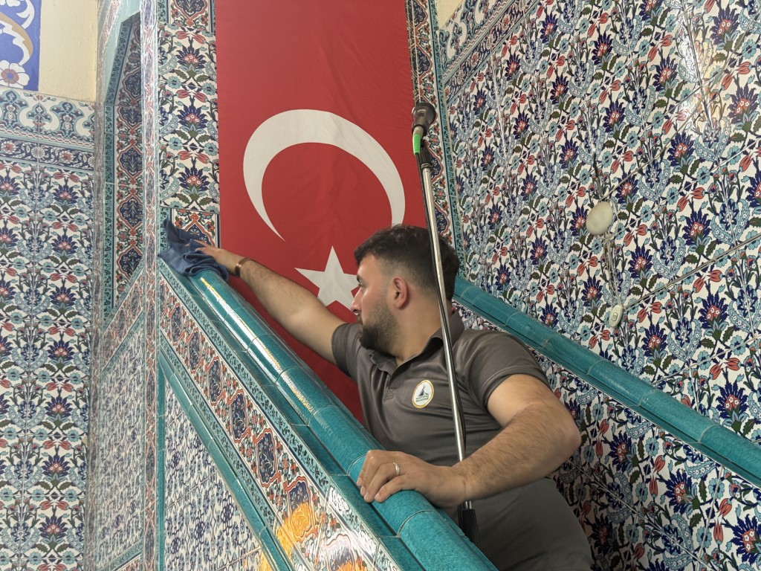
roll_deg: +3.9
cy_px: 286
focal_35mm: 48
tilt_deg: +21.6
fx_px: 1055
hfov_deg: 39.7
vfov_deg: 30.3
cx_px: 380
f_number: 1.78
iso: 200
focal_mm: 6.76
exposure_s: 1/50
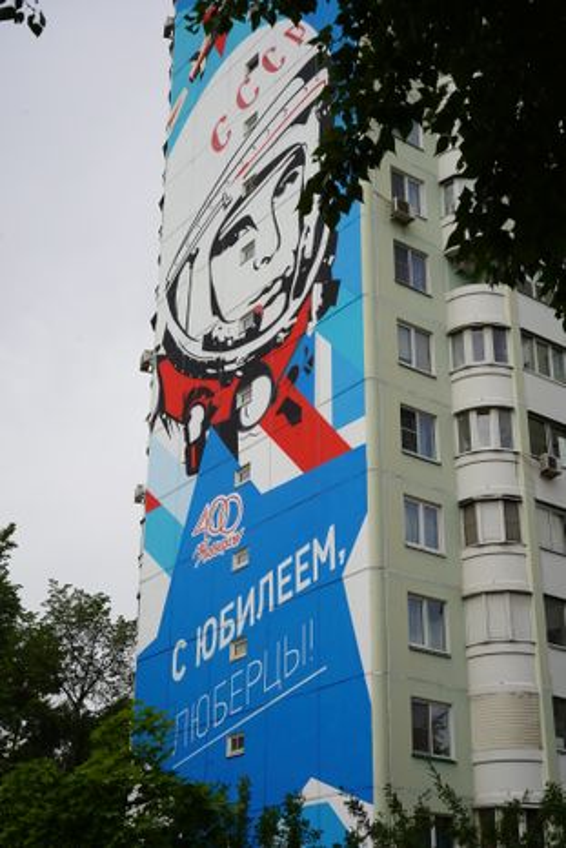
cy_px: 424
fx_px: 1131
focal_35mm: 48
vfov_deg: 41.1
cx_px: 283
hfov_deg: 28.1
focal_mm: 48
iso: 100
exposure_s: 1/250
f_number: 11
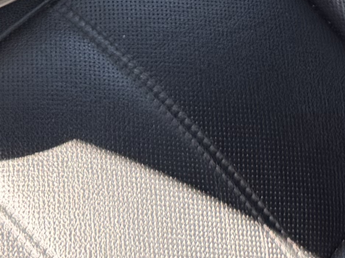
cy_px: -478
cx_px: 215
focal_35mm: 147
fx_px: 1465
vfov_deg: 8.6
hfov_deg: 13.4
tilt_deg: -33.3
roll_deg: +5.4
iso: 80
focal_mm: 6.76
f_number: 1.78
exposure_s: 1/255
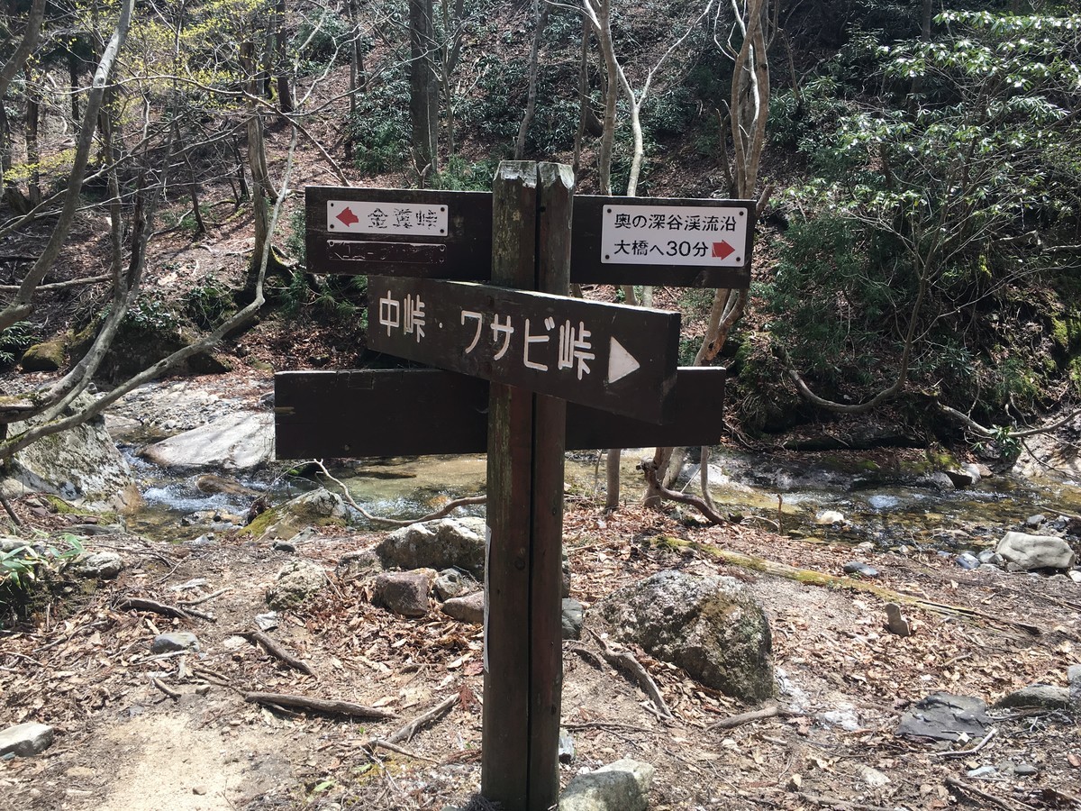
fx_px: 906
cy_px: 406
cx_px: 540
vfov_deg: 48.2
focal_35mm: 29
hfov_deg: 61.7
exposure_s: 1/442
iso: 25
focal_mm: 4.15
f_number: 2.2
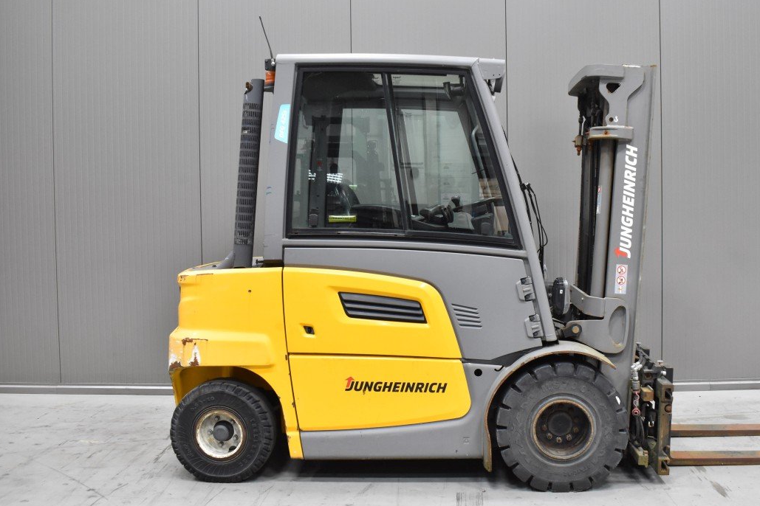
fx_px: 739
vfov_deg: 37.8
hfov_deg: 54.2
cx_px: 436
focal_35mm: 35
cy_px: 232
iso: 1600
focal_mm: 20
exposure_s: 1/30
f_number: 5
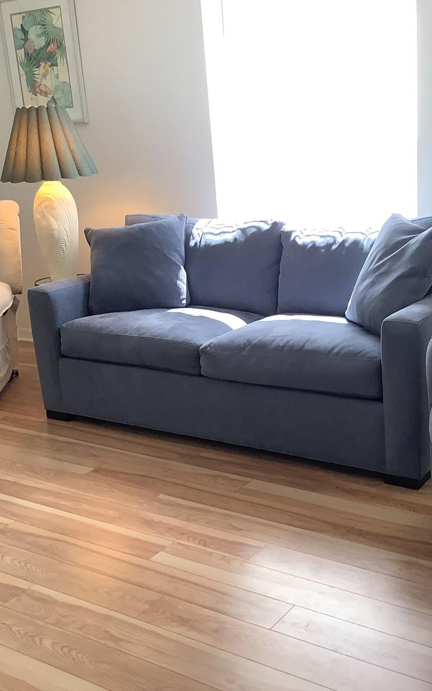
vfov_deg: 45.3
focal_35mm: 44
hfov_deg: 29.2
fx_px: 829
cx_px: 256
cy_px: 345
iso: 80
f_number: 2.4
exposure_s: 1/120
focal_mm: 3.3
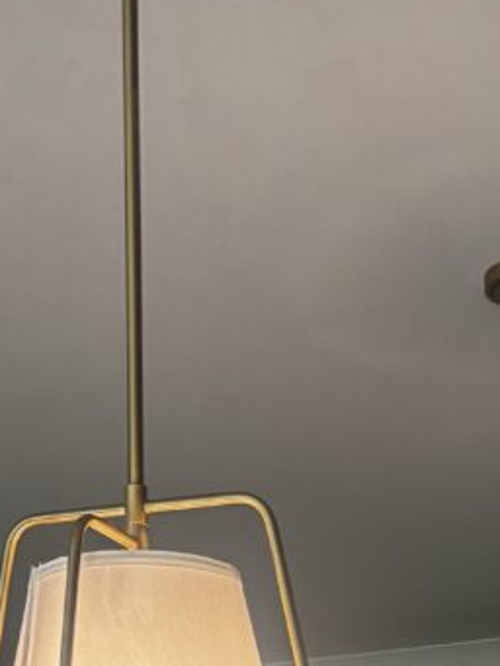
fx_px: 1501
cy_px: 947
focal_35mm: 78
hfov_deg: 18.7
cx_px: 396
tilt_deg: +1.0
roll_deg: +1.8
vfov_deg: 21.6
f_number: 1.6
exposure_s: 1/120
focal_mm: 5.96
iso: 125
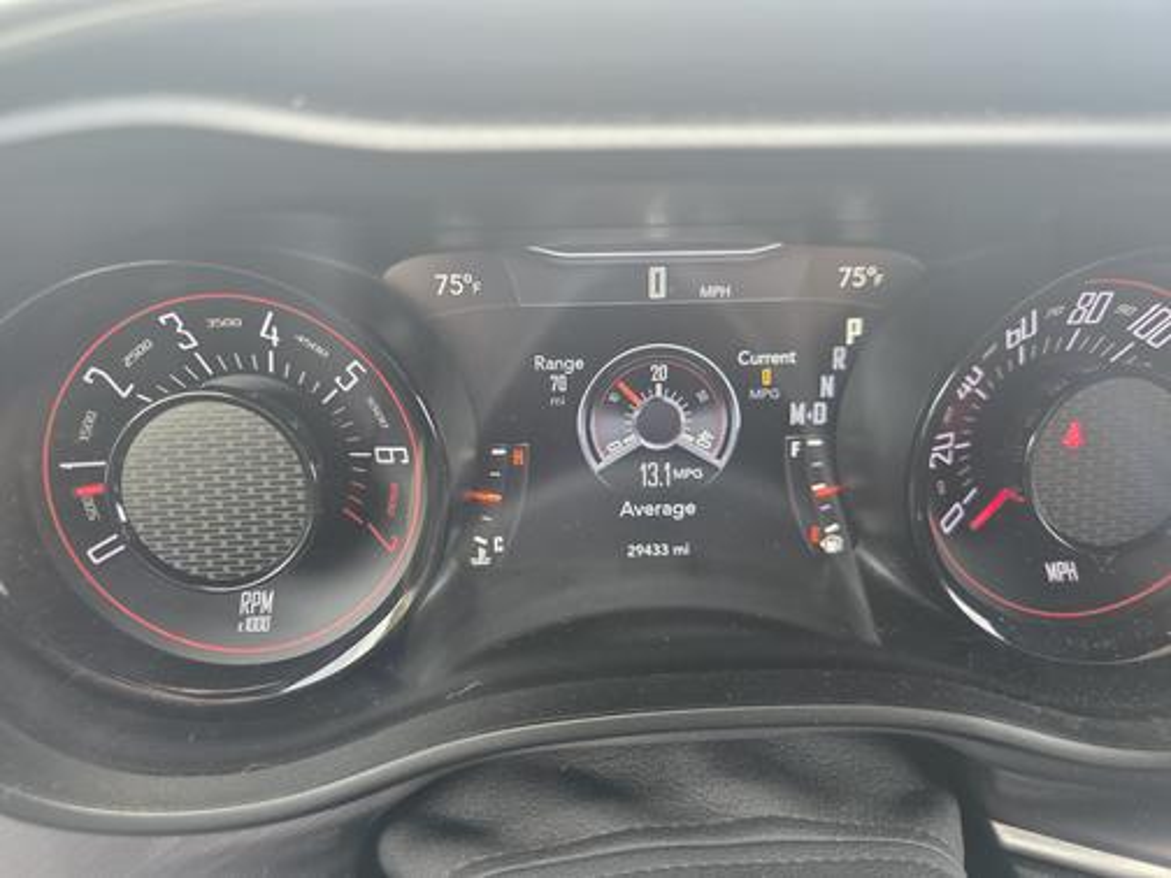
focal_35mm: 23
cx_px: 586
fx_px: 778
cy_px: 439
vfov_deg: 58.9
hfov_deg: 73.9
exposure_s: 1/120
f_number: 1.7
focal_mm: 6.3
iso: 160
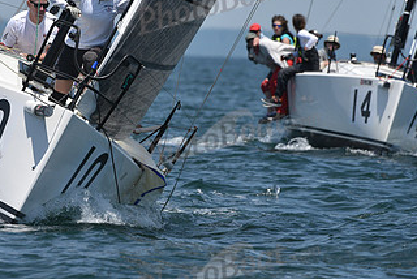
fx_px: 8405
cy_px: 87
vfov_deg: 1.9
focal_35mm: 725
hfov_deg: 2.8
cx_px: 70
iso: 320
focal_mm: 400
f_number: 8
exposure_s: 1/1600
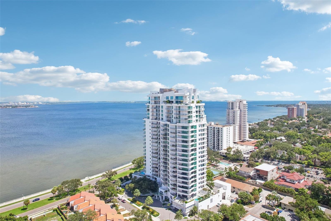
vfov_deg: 57.2
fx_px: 202
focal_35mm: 22
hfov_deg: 78.6
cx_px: 166
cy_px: 110
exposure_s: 1/1250
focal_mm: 8.4
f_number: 2.8
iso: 400
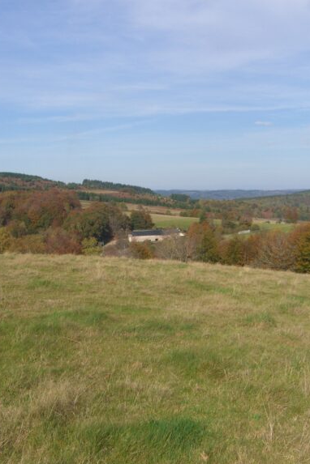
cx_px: 131
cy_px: 232
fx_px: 685
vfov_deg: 37.5
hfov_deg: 25.5
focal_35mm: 53
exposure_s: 1/800
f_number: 4
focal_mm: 7.9
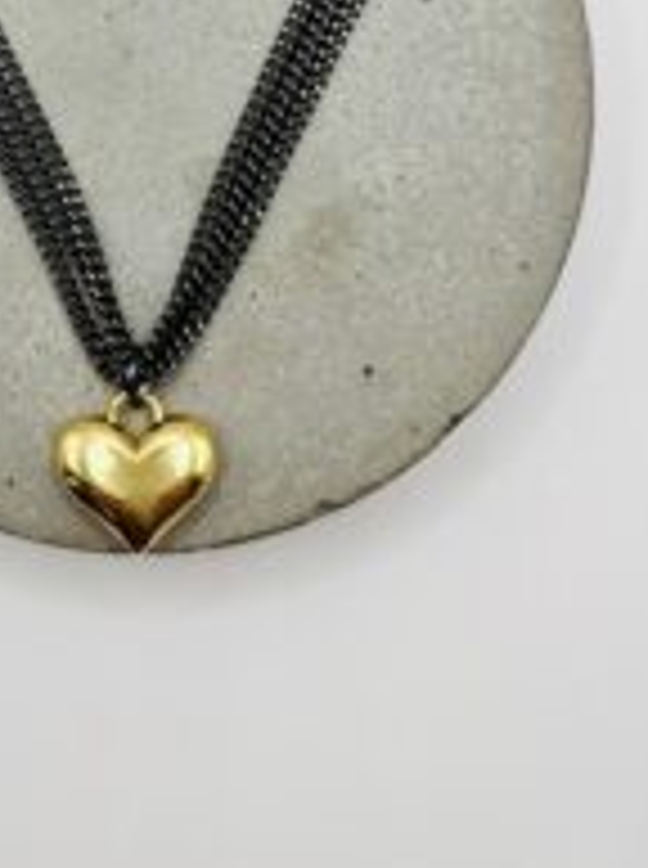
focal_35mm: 54
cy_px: 31
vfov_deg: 33.1
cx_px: 130
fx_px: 1352
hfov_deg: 26.5
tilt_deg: -80.5
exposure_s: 1/167
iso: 40
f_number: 1.6
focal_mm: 5.1
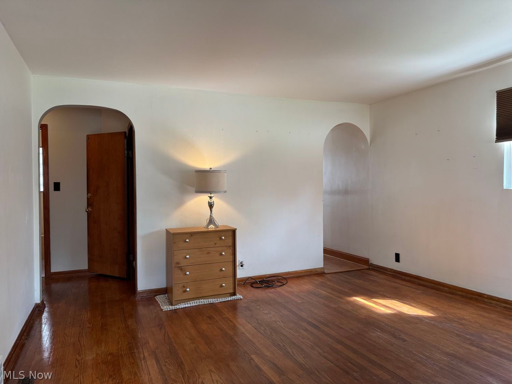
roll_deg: +0.1
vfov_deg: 56.8
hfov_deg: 71.6
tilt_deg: -0.8
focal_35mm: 24
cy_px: 192
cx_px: 256
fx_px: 355
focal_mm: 6.76
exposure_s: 1/120
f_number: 1.78
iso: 200
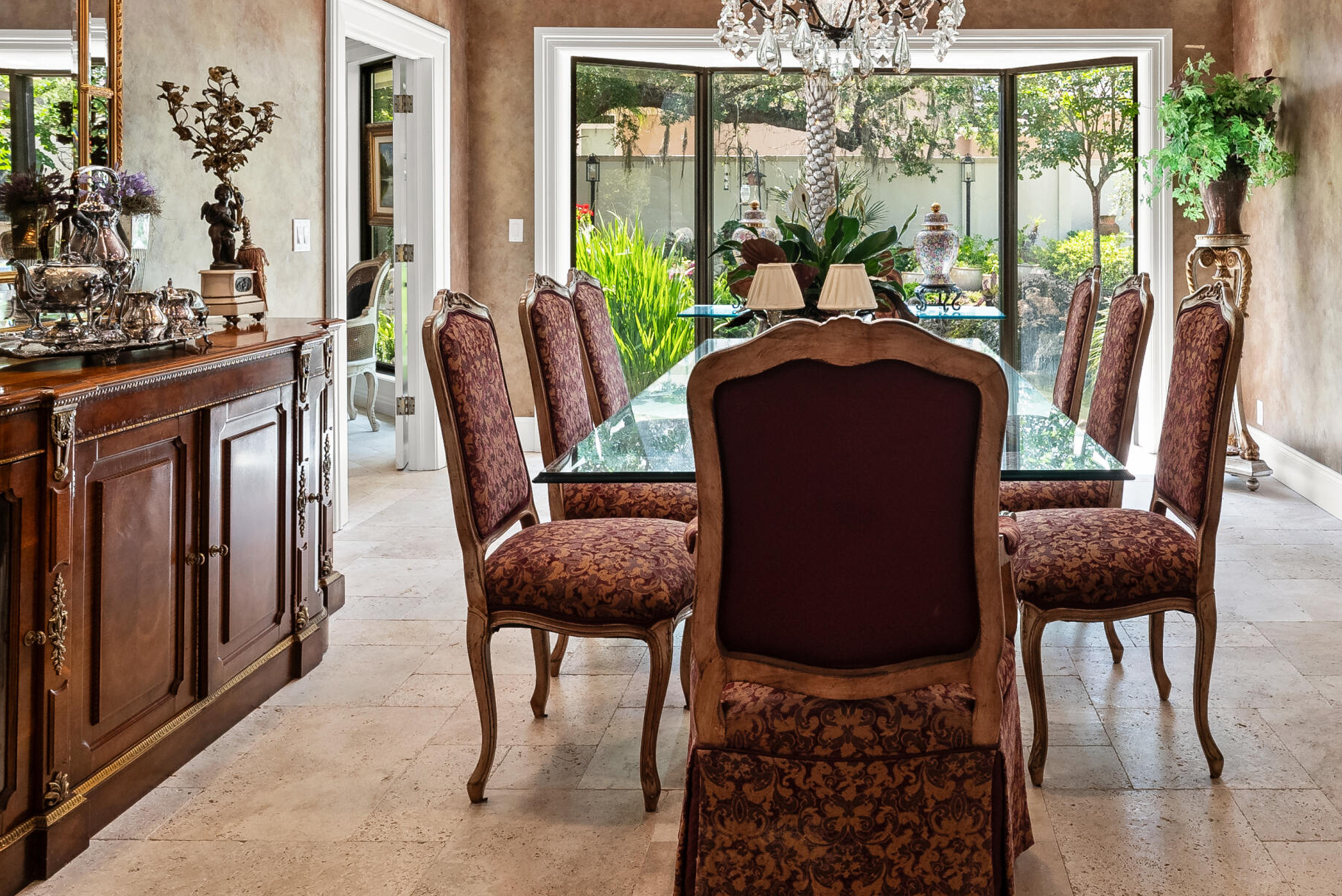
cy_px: 218
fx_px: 1075
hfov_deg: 63.3
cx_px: 814
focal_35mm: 29
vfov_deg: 43.7
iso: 400
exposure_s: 1/8
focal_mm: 17.5
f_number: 8
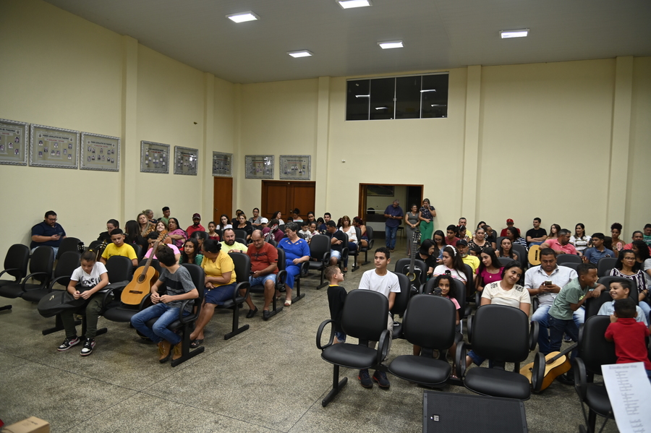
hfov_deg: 73.8
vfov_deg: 53.1
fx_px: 434
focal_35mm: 24
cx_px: 326
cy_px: 216
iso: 1250
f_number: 4
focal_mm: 24
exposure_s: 1/60
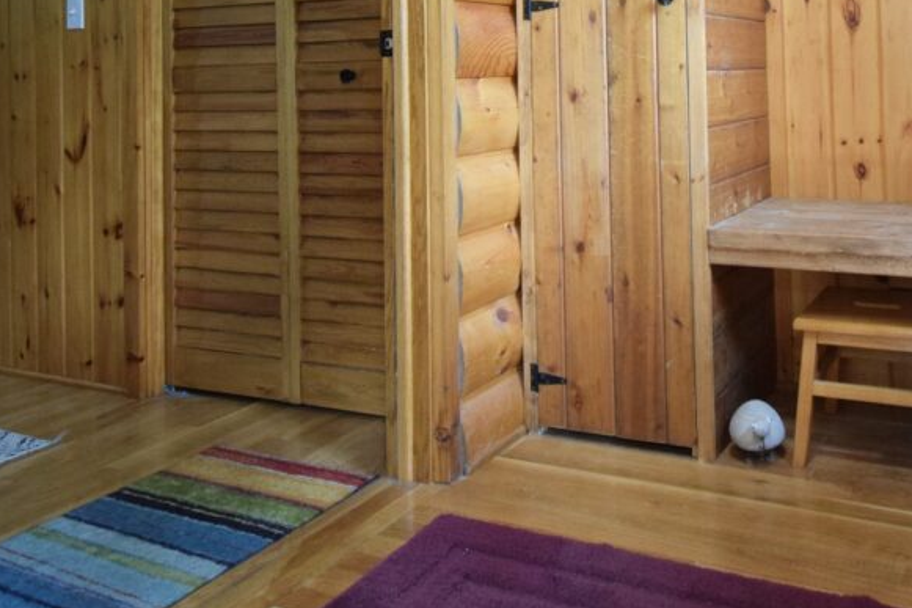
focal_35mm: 31
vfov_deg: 38.6
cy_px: 33
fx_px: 785
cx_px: 677
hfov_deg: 57.4
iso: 1400
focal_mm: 10
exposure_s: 1/60
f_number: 4.5
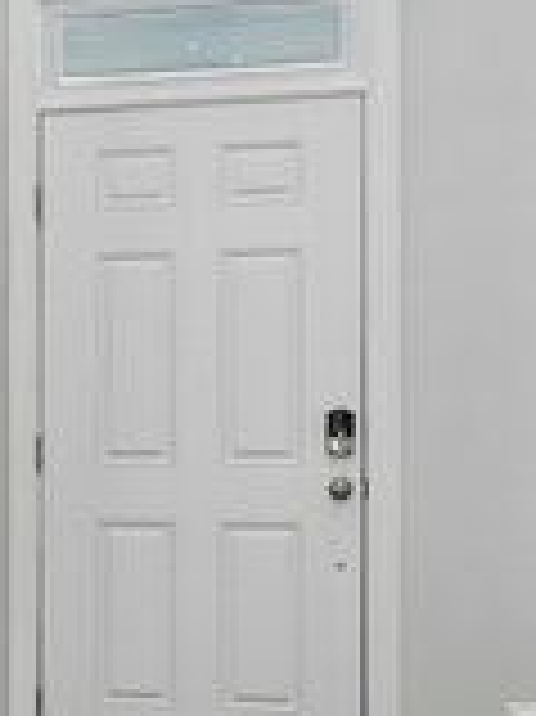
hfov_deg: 15.1
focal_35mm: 88
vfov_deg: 22.2
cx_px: -333
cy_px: 437
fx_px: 1825
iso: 400
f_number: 8
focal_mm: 19.5
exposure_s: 1/13
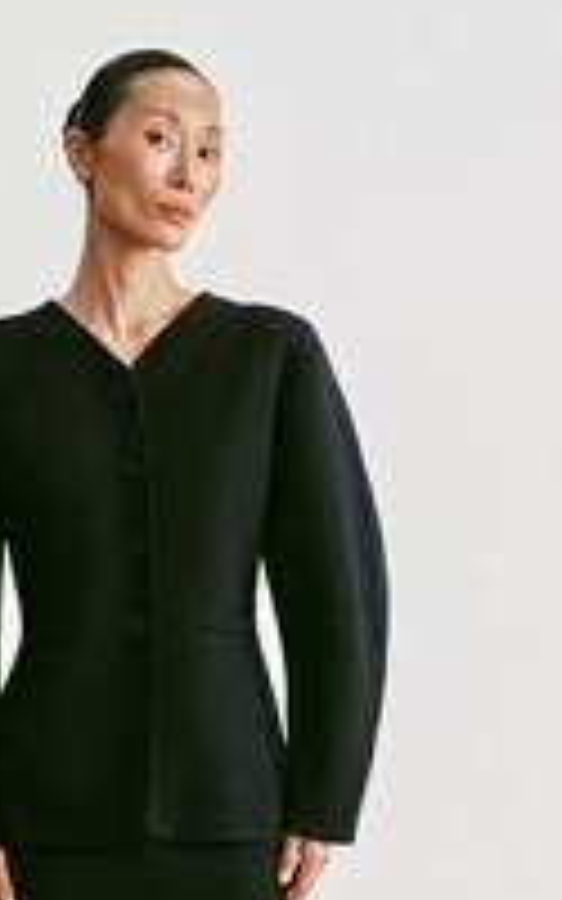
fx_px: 2573
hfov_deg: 12.4
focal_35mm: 105
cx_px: 180
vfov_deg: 19.6
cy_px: 734
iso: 500
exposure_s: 1/160
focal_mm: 43
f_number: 5.6
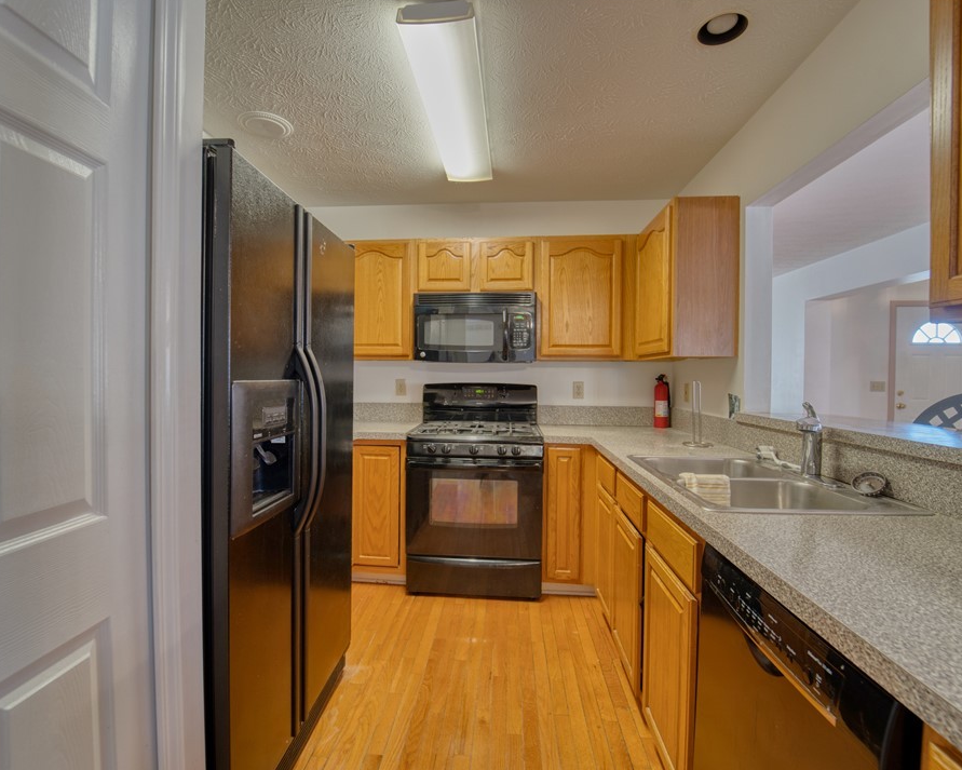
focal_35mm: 16
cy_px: 383
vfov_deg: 80.4
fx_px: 456
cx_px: 462
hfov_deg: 93.1
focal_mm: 14
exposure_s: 1/10
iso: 800
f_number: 6.3
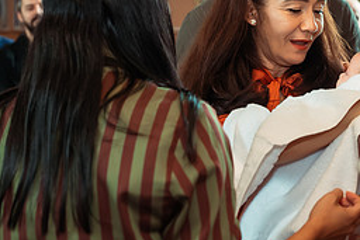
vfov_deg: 15.8
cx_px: 284
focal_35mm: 86
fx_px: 860
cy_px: 46
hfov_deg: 23.3
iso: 2500
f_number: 3.5
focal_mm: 38
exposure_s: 1/250
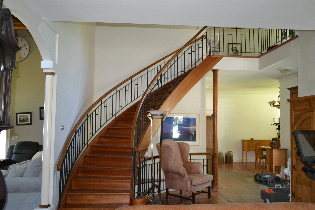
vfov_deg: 40.0
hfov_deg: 57.2
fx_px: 289
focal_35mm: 33
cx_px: 158
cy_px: 105
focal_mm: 22
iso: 1800
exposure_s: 1/60
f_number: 3.8
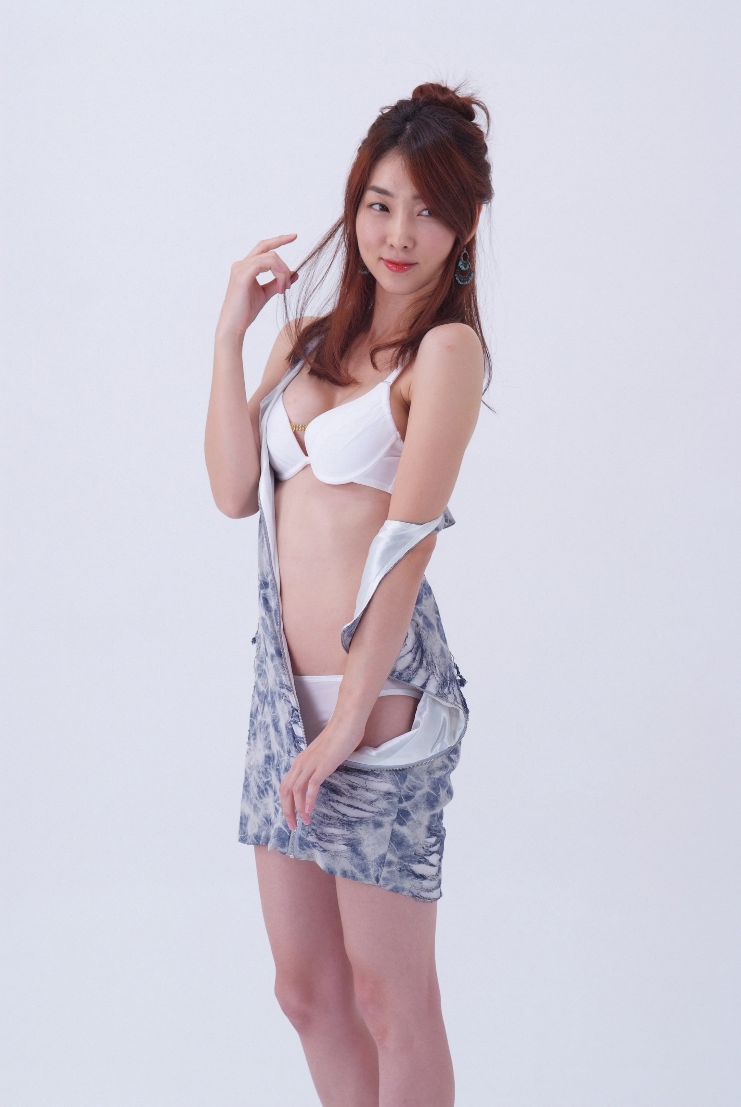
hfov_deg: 10.7
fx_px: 3941
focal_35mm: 128
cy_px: 554
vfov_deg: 16.0
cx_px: 370
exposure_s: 1/160
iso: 320
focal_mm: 85
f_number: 5
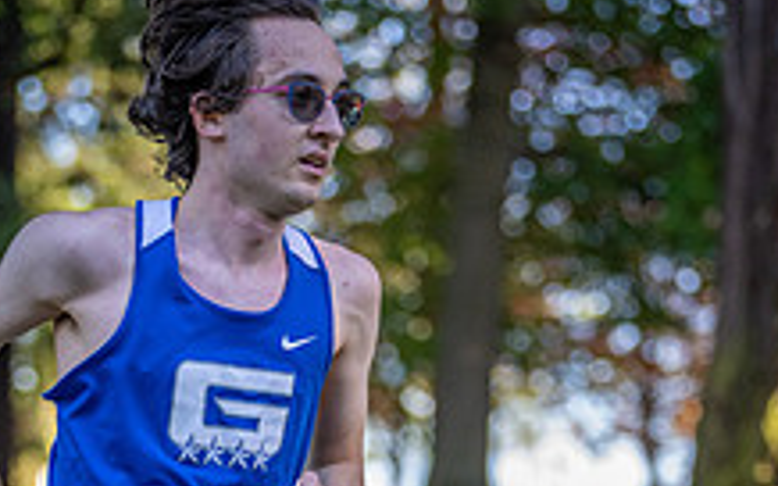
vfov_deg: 6.5
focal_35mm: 200
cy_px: 747
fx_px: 4238
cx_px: 278
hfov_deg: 10.5
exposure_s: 1/1000
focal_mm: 95
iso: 800
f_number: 2.8
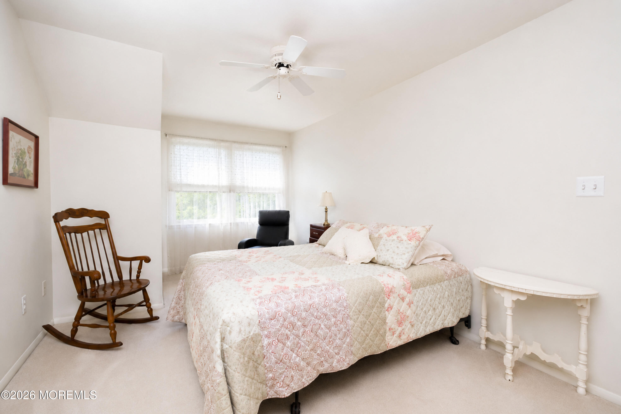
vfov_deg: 77.3
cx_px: 310
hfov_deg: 100.4
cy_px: 207
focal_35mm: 15
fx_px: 259
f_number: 10
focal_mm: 10
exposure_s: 1/125
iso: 1600
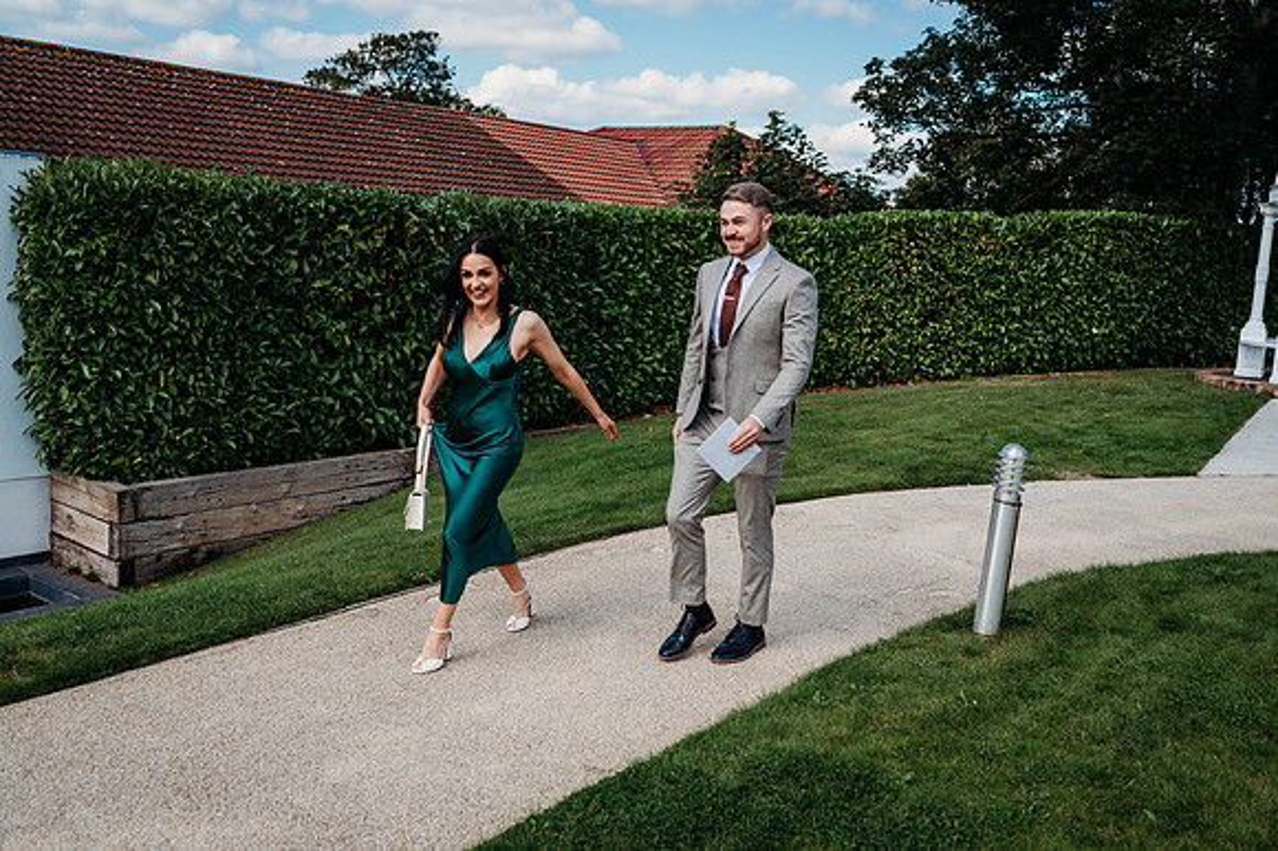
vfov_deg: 37.8
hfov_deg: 54.5
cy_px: 426
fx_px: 1242
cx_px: 639
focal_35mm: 35
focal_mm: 35
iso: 400
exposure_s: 1/2500
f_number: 3.5
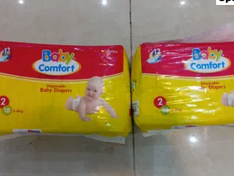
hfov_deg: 52.5
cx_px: 126
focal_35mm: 35
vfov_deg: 40.8
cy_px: 86
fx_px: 237
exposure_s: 1/33.3
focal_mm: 4.22
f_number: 1.8
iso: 248
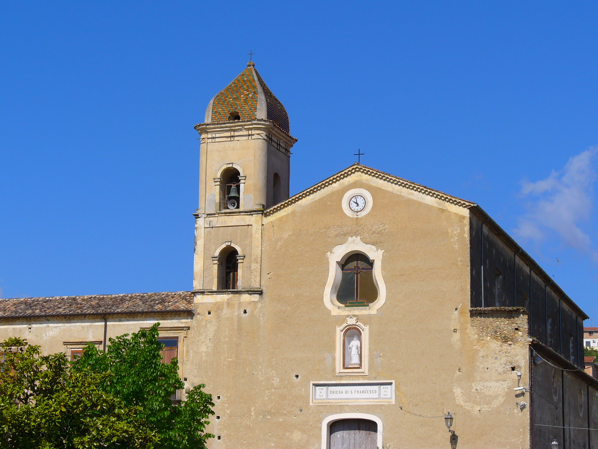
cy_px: 224
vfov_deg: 16.8
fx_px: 1520
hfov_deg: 22.3
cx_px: 299
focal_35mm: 88
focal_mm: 14.5
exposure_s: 1/400
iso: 64
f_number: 6.8
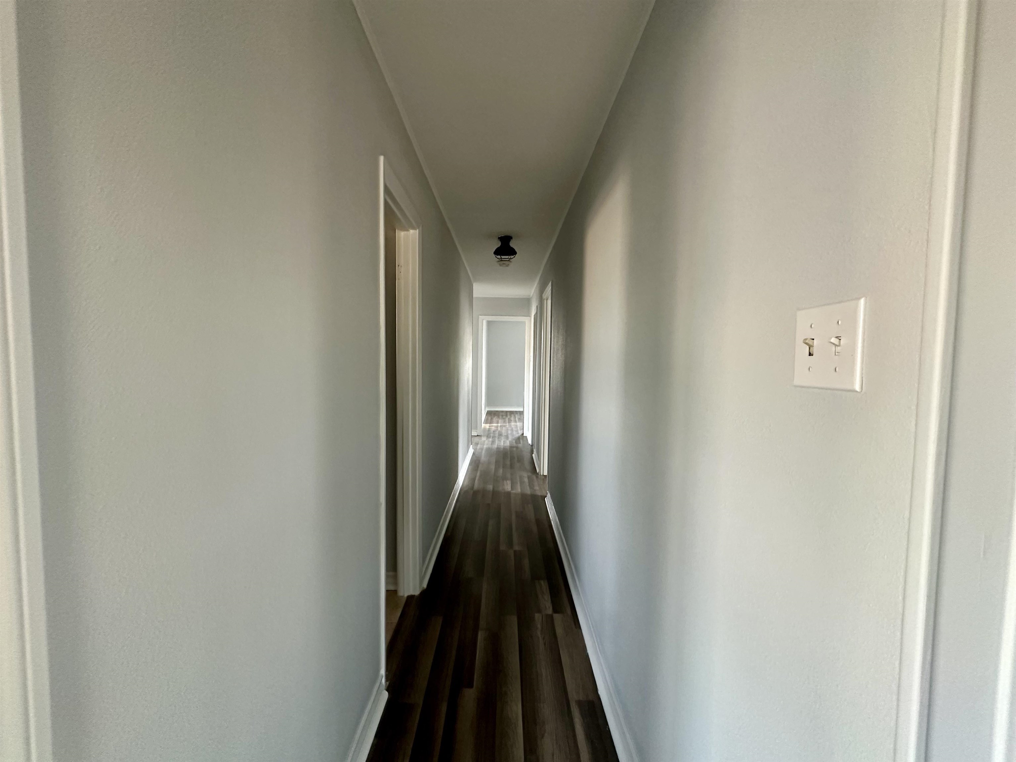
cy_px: 381
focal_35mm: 14
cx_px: 508
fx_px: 411
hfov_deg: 102.1
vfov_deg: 85.7
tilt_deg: -3.3
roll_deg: -1.1
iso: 400
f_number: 2.2
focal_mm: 2.22
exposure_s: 1/60
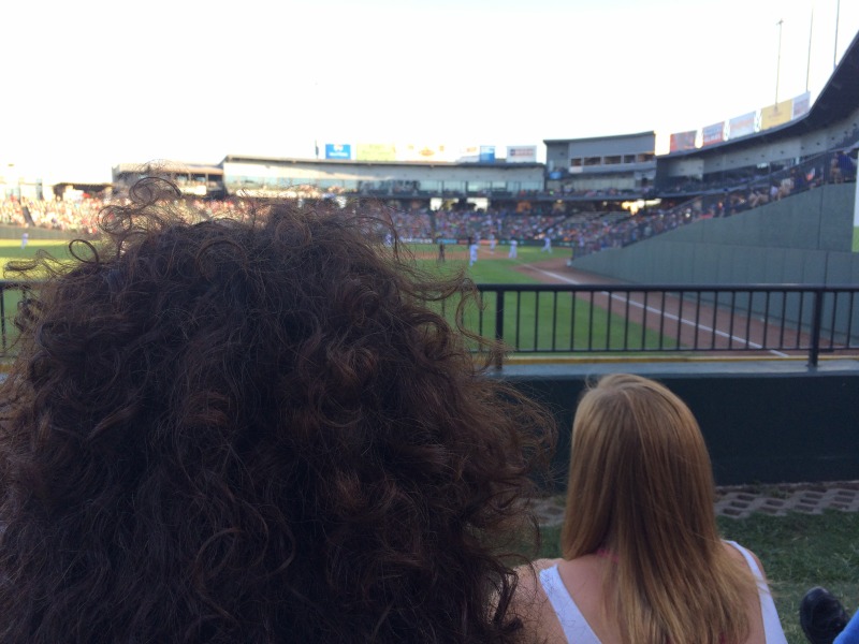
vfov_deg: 48.2
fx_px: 720
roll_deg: -0.7
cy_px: 322
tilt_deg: -9.0
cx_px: 430
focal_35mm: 29
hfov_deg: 61.7
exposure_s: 1/229
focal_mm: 4.15
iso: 32
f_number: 2.2
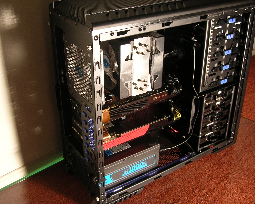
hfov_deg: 43.8
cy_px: 90
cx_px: 129
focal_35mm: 42
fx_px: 317
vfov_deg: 35.6
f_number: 2.7
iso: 50
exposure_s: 1/30.6
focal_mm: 6
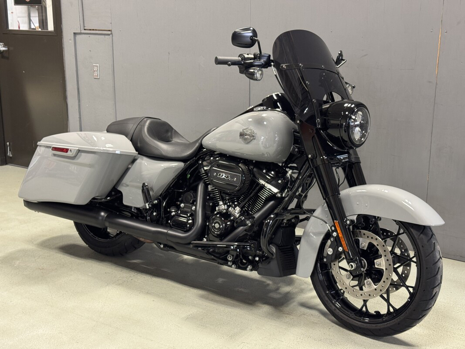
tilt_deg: -14.1
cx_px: 232
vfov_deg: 30.3
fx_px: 645
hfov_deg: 39.7
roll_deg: -0.5
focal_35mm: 48
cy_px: 174
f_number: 1.78
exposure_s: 1/60
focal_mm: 6.76
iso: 250
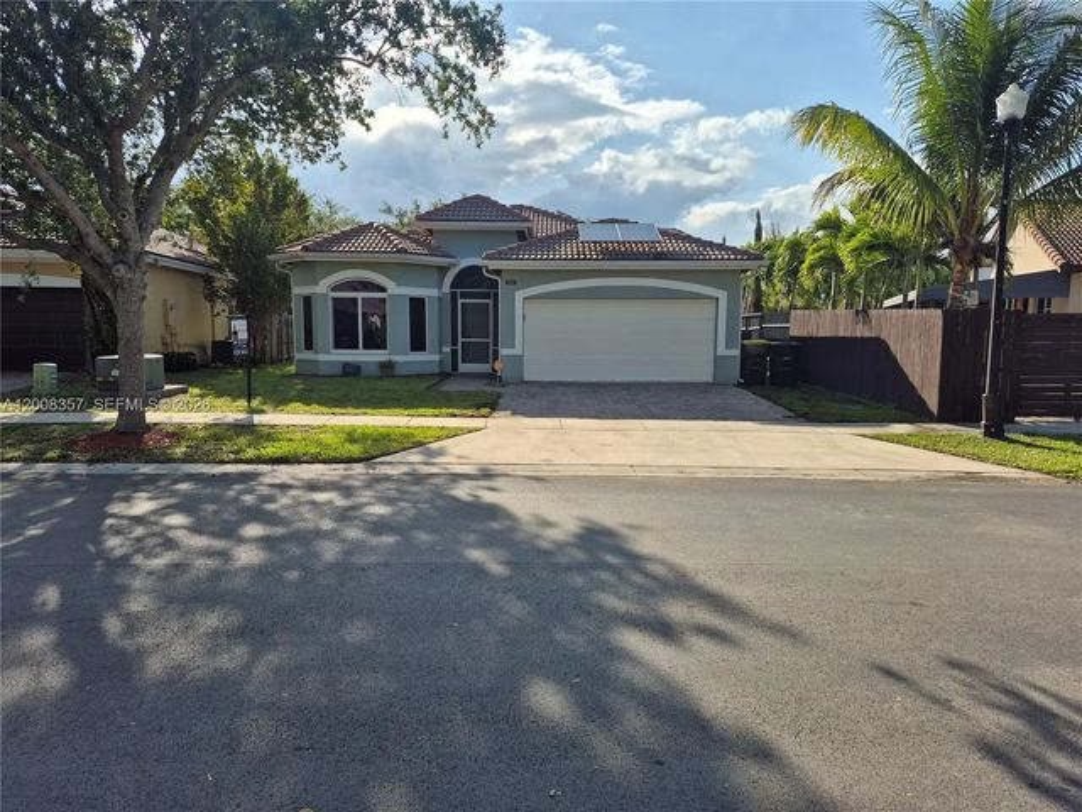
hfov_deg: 73.9
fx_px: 719
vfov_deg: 58.9
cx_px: 541
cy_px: 406
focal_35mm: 23
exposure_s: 1/2728
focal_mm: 5.4
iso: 25
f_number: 1.8
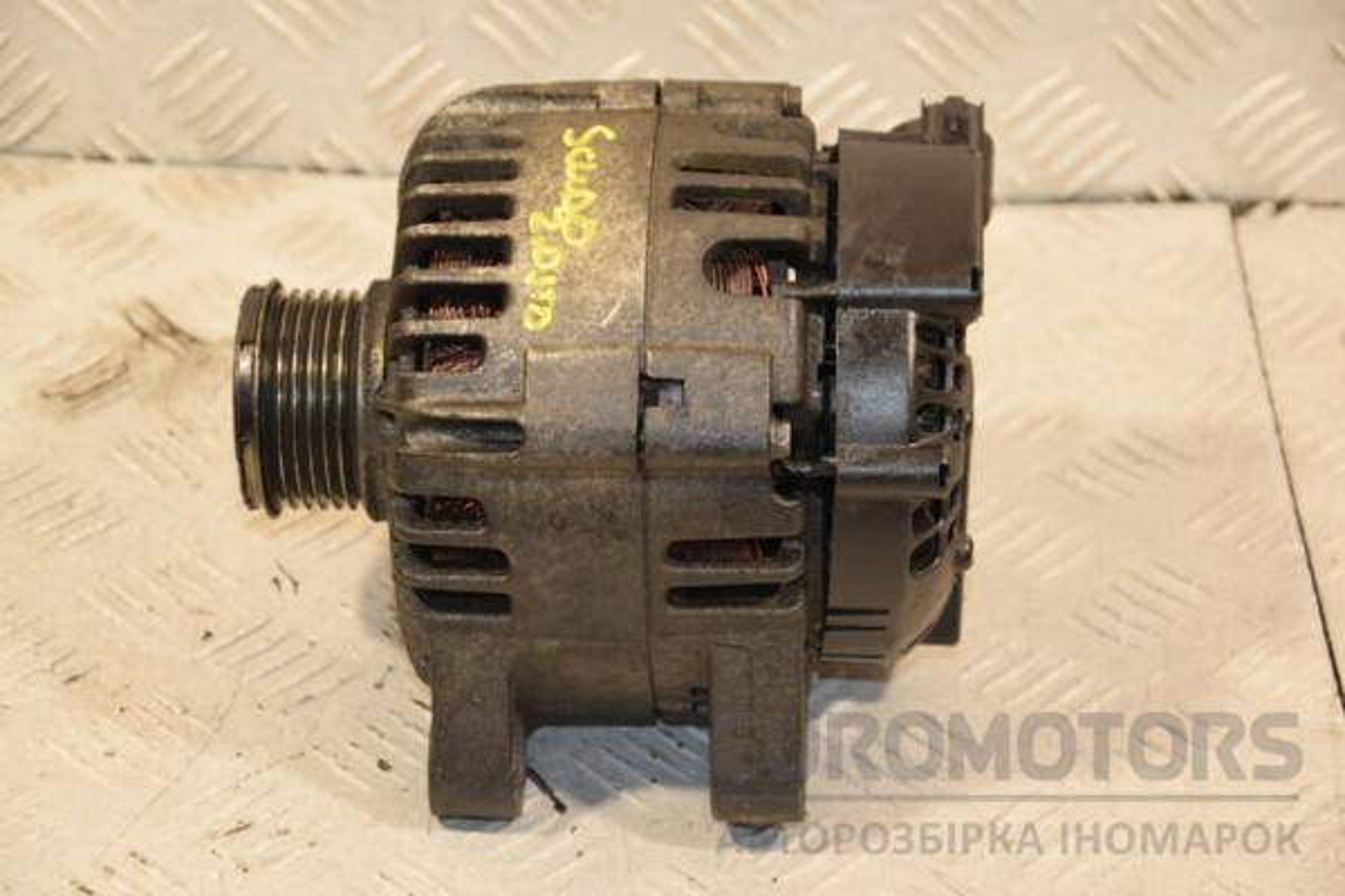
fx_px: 4203
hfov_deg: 18.2
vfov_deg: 12.2
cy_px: 448
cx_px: 672
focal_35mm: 112
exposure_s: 1/100
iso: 800
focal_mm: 75
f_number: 5.3
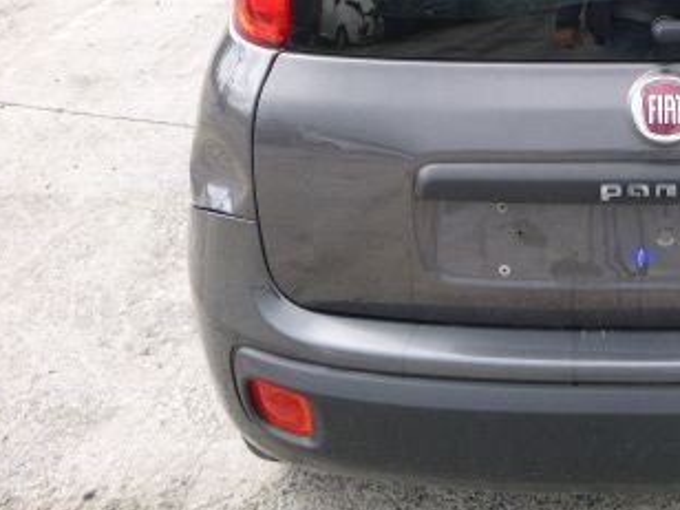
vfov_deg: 27.2
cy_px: 68
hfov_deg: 34.7
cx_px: 614
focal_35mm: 52
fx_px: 1021
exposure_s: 1/125
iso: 100
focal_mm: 4.5
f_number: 3.9
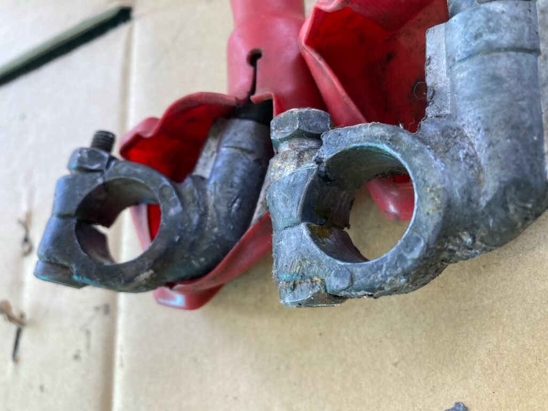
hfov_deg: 63.4
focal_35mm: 28
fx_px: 443
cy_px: 206
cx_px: 274
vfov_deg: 49.7
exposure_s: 1/121
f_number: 1.8
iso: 80
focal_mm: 3.99
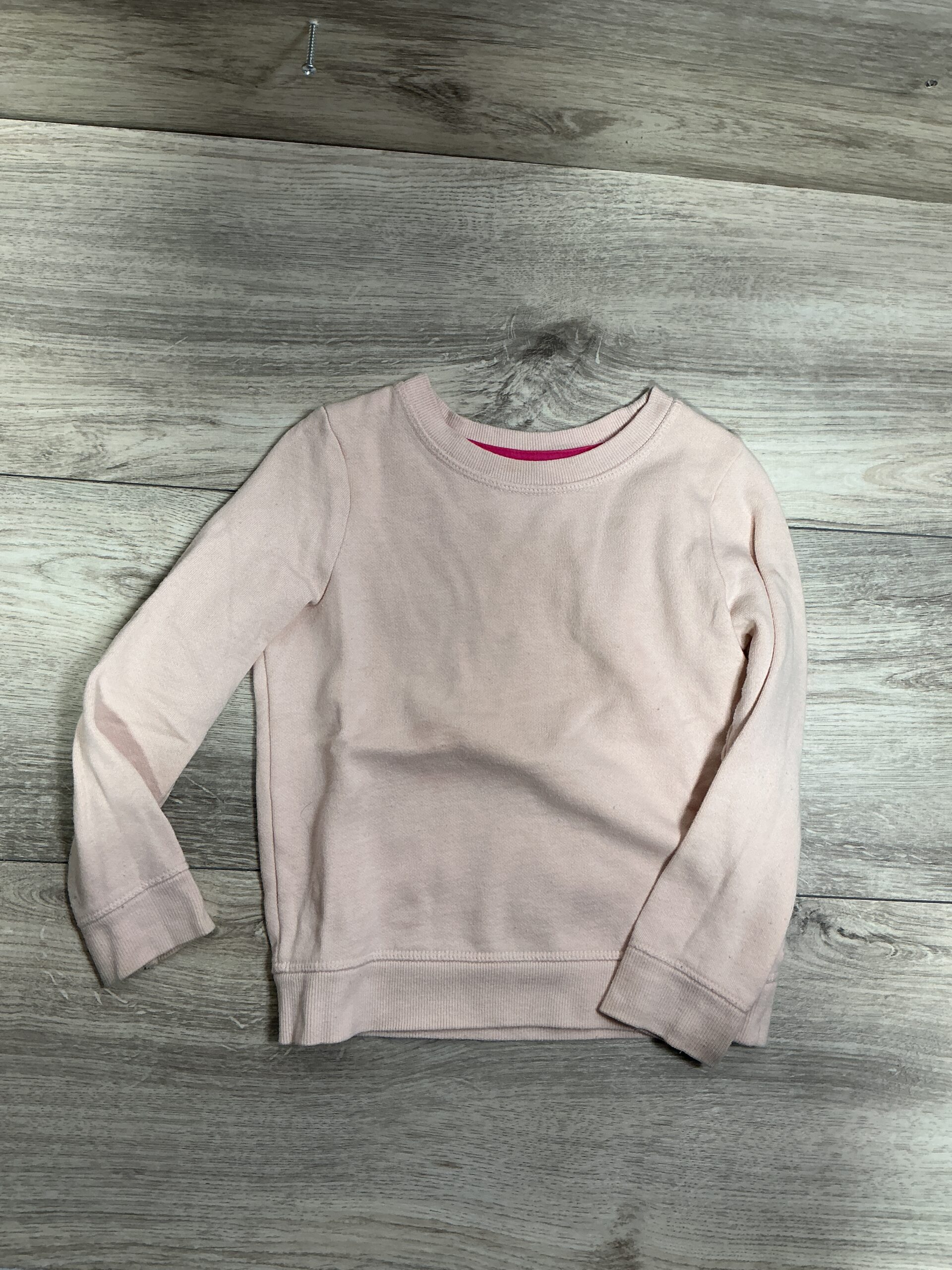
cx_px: 476
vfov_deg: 61.7
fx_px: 1063
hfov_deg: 48.2
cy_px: 635
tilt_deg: -83.1
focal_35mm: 29
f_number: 1.8
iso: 50
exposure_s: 1/60
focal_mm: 3
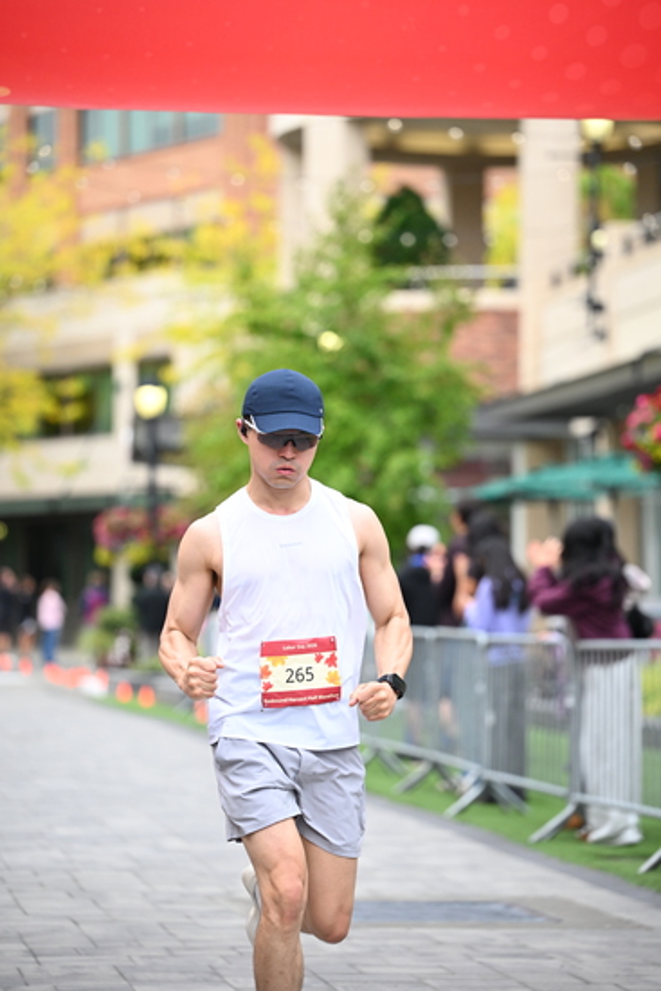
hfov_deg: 11.0
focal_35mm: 125
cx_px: 330
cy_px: 496
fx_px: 3440
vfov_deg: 16.4
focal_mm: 125
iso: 1000
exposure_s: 1/2000
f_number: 2.8
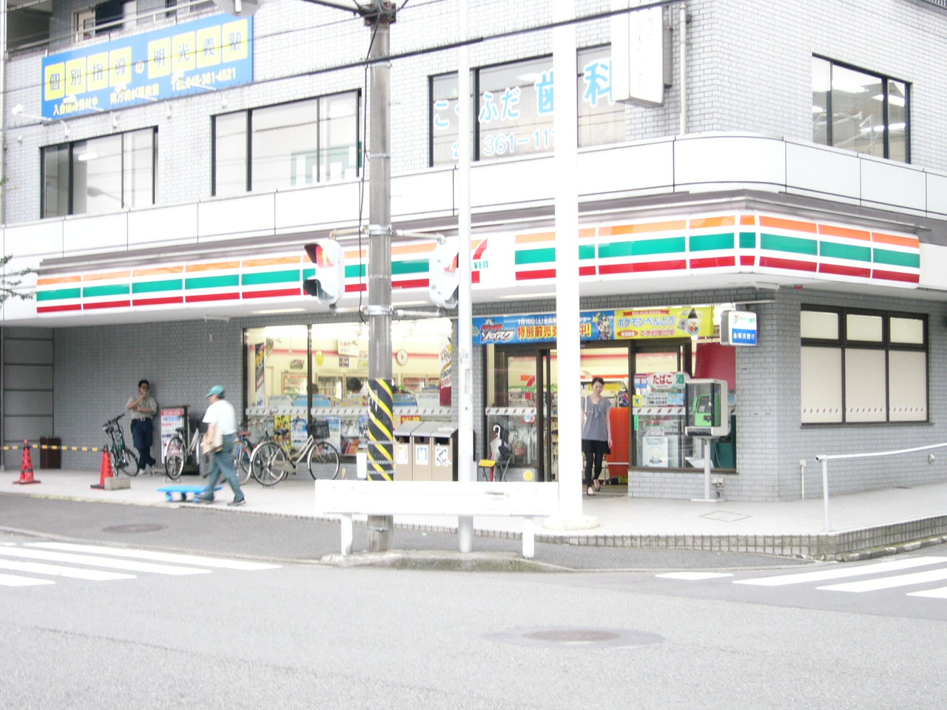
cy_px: 355
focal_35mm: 60
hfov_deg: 32.2
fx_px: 1641
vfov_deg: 24.4
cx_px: 474
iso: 100
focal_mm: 10
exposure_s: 1/20
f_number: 3.7
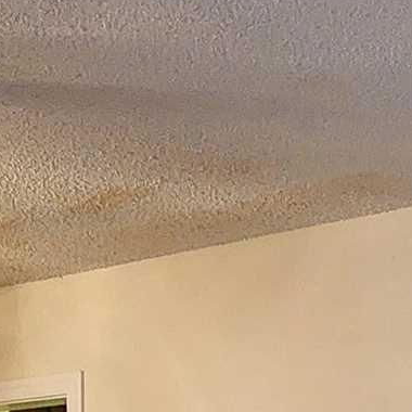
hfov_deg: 18.6
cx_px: 288
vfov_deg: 16.0
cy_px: 733
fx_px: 1252
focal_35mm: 93
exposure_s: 1/40
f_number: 2.2
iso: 400
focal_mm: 2.2
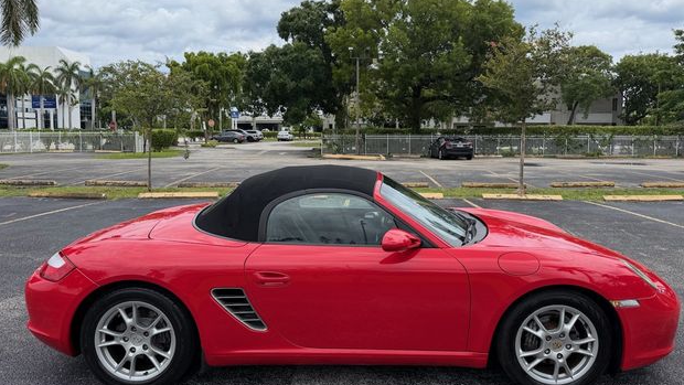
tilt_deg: -4.4
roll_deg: +0.3
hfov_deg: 69.8
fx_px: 490
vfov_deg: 42.8
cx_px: 350
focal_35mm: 27
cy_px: 170
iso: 80
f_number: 1.78
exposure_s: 1/3759
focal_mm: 6.76
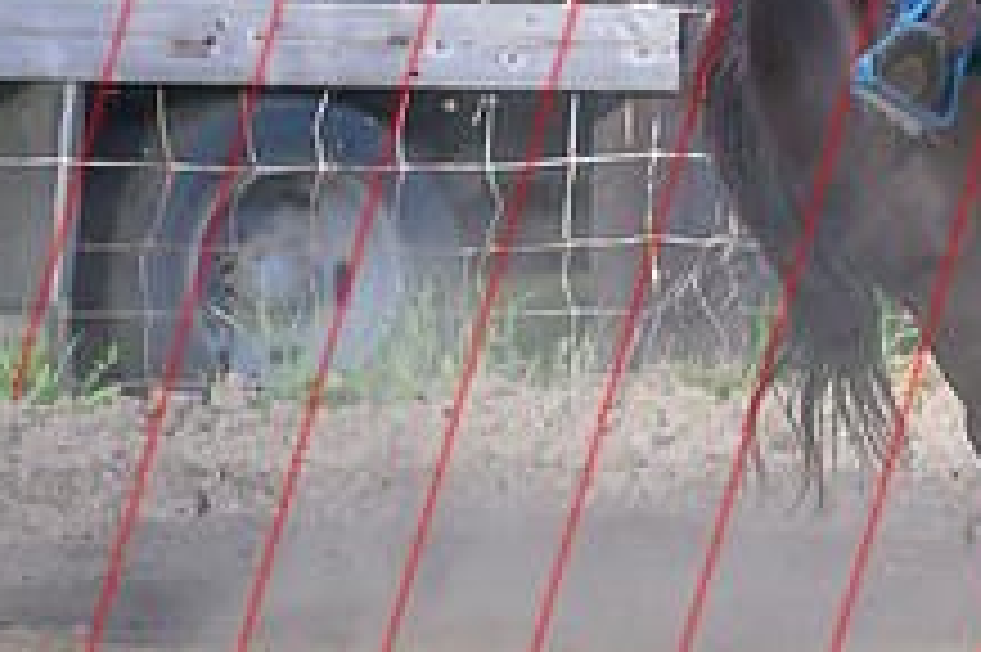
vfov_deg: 1.4
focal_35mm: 952
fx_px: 25922
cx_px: 1363
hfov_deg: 2.2
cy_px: 59
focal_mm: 190
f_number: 2.8
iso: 800
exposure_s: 1/2500
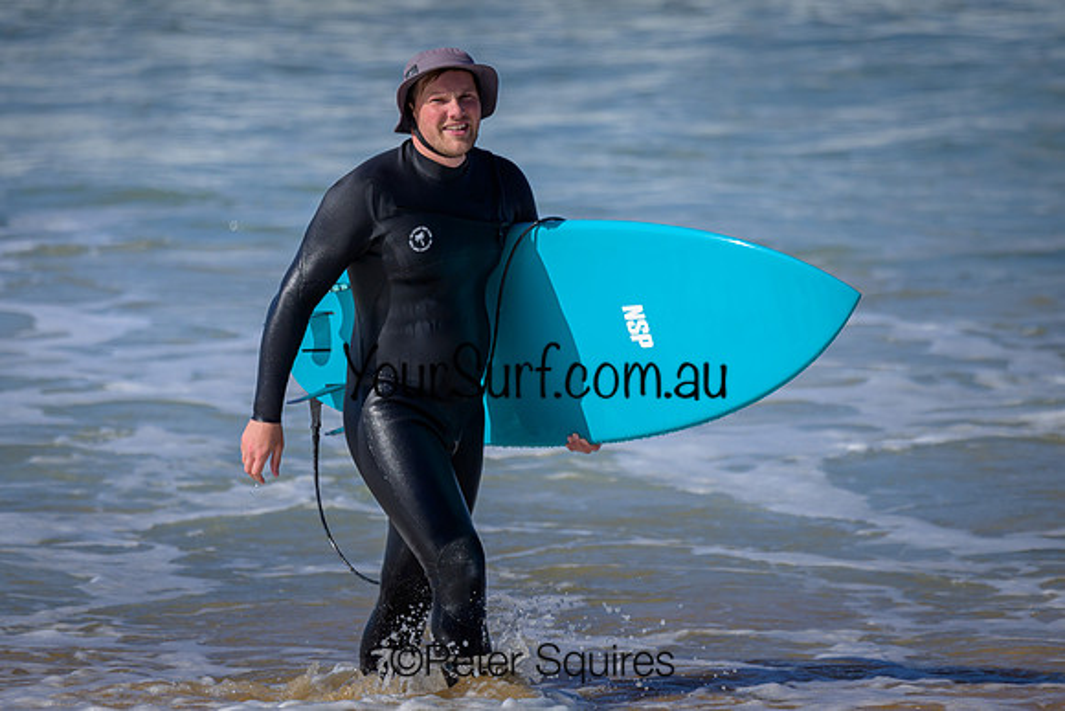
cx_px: 468
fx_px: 26543
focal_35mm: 897
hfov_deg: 2.3
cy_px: 312
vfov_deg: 1.5
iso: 400
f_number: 6.3
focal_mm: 800
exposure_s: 1/2000
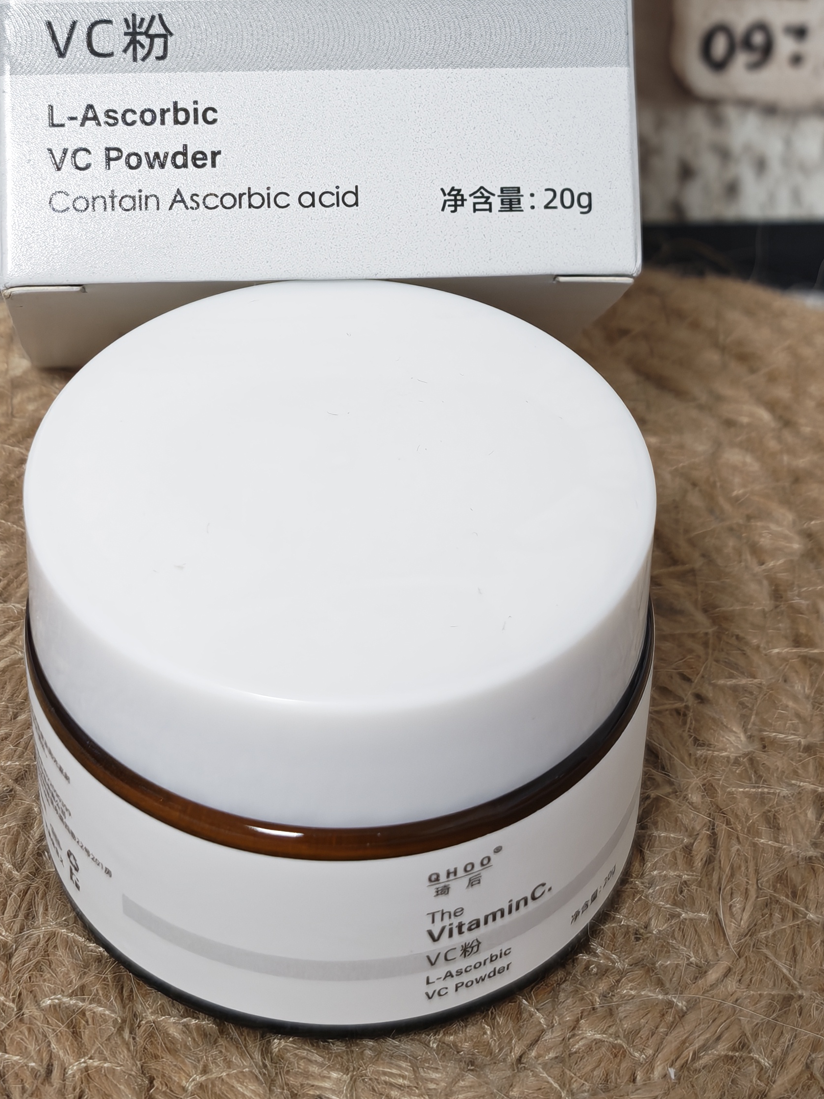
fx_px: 2666
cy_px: 266
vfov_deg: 23.0
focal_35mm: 84
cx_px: 362
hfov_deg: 17.6
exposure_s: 1/33
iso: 320
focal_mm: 6.55
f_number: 1.6
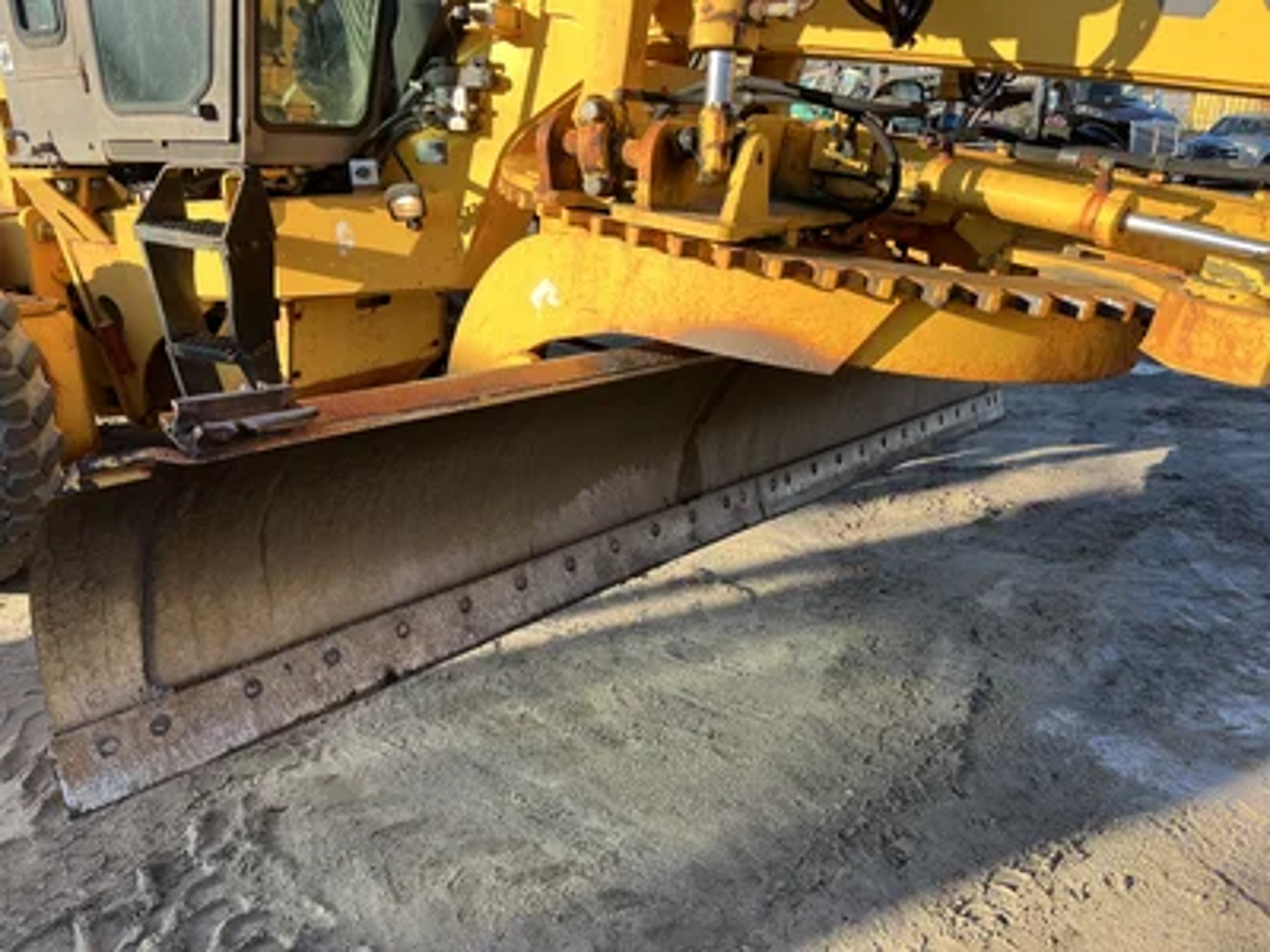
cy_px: 476
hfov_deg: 67.3
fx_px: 954
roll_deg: +0.2
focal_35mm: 26
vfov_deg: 53.1
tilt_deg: -19.7
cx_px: 635
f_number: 1.6
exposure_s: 1/732
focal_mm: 5.1
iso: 50
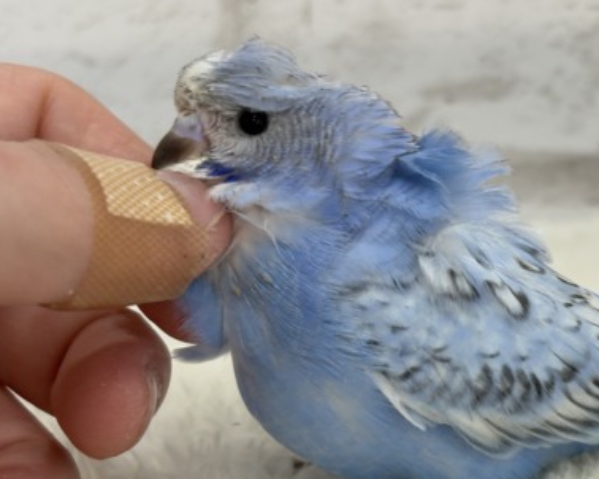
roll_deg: +4.2
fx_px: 1524
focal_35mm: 86
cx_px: 488
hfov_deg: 21.9
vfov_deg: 17.8
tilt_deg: -15.3
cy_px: 295
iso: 40
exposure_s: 1/50
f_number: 1.6
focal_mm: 5.96
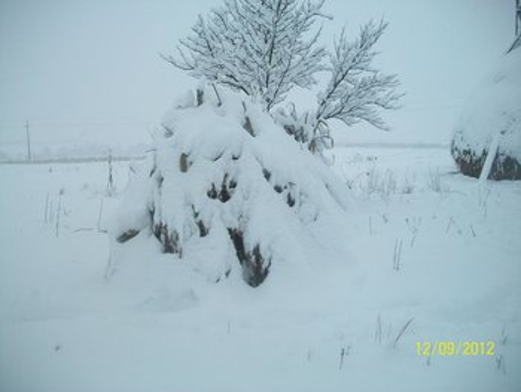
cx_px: 260
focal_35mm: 32
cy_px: 196
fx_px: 482
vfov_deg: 44.2
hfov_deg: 56.8
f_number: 2.9
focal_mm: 5.7
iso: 80
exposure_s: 1/500
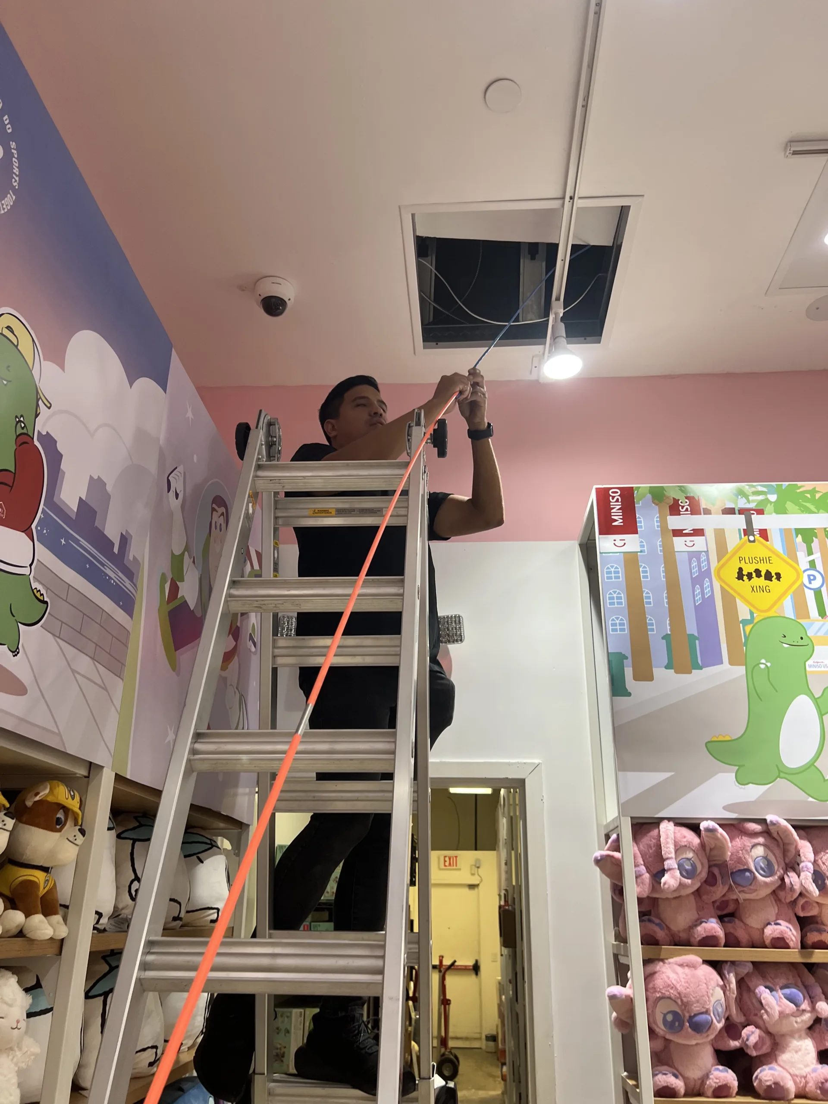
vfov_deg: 67.3
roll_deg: -4.2
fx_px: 829
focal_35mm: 26
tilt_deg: +25.4
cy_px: 552
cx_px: 414
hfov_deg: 53.1
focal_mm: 5.7
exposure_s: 1/120
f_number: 1.5
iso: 125
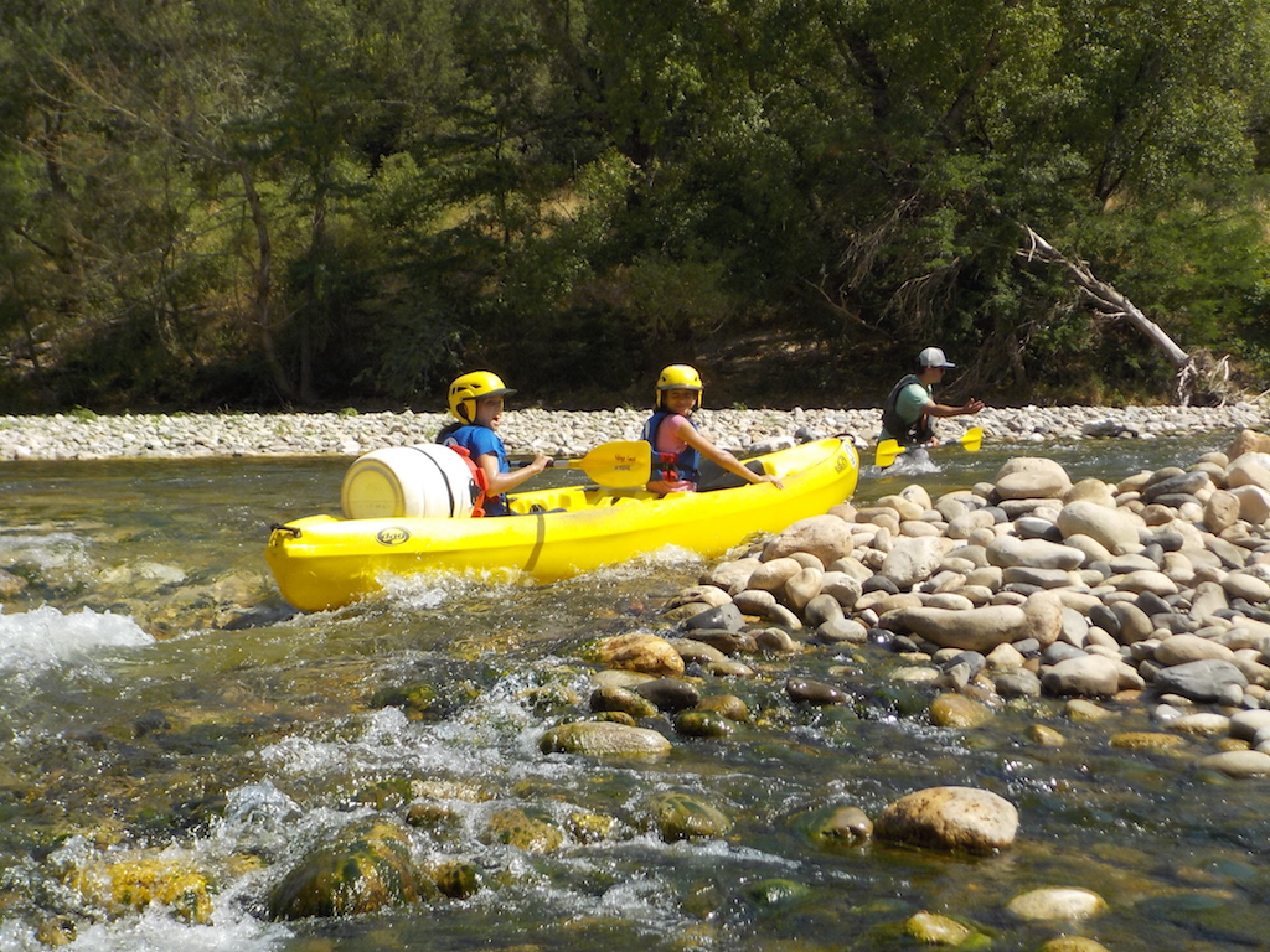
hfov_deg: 33.2
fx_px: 2128
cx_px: 635
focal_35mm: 58
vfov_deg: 25.2
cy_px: 476
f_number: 4.7
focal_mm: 7.9
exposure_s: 1/640
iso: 125
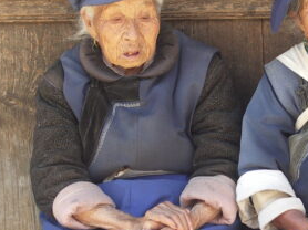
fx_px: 1671
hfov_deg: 10.5
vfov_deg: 7.9
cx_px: 249
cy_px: 229
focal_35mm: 188
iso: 100
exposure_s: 1/80
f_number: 3.2
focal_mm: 17.6
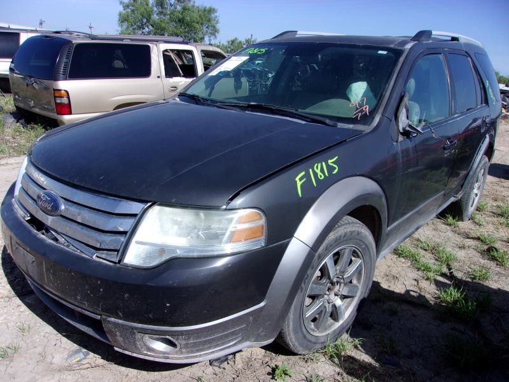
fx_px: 397
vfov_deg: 51.4
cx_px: 254
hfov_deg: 65.3
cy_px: 191
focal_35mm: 27
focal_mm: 4.9
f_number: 10.4
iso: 80
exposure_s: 1/100
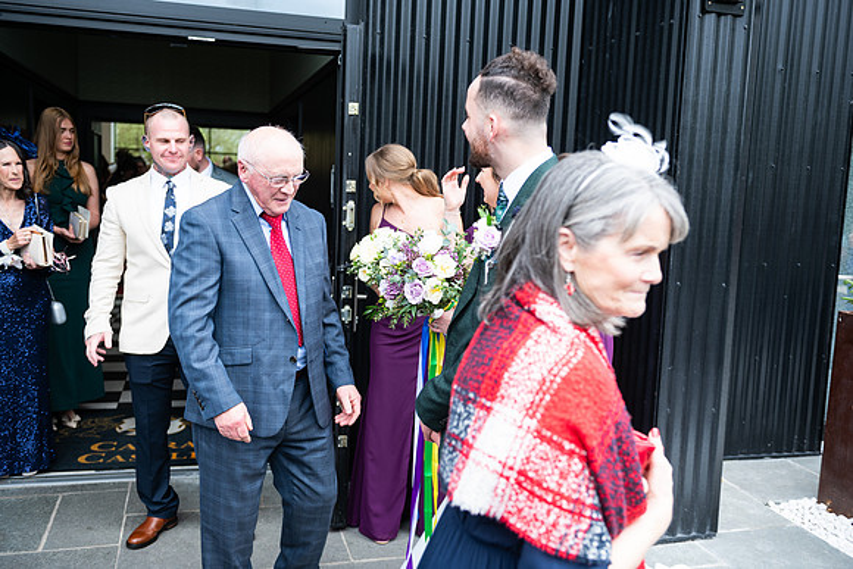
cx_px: 426
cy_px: 284
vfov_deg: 37.9
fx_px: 829
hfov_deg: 54.4
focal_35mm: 35
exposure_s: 1/200
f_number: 3.5
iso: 160
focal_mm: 35
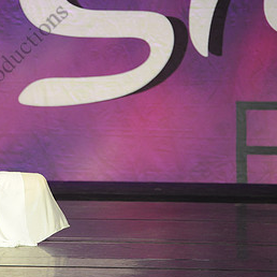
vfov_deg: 5.4
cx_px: -29
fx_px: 2933
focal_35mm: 324
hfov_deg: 5.4
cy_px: 104
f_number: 2.8
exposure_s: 1/400
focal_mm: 170
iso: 2500
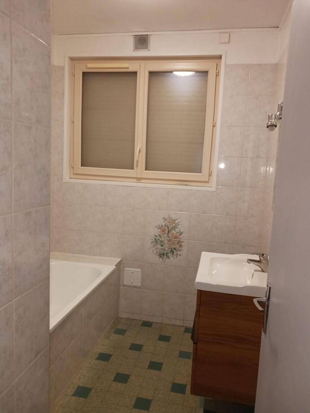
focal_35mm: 27
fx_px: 322
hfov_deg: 51.4
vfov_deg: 65.3
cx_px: 155
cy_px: 206
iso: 250
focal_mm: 4
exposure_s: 1/25
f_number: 1.8
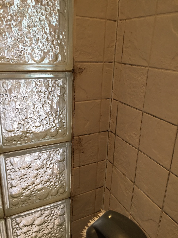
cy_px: 119
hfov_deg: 48.2
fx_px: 199
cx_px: 89
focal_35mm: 29
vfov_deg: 61.7
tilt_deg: -19.1
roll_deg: -1.9
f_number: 2.2
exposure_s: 1/33
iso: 40
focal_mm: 4.15
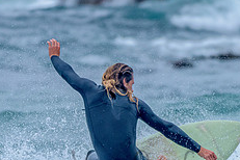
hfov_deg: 1.3
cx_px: 106
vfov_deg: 0.9
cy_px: 116
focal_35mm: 1573
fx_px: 10486
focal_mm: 500
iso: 800
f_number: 5.6
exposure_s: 1/2000
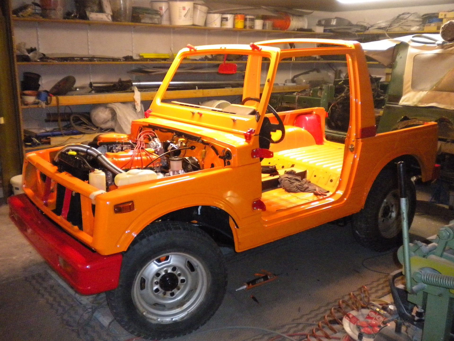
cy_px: 170
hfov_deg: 52.6
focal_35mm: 35
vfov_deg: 40.7
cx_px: 227
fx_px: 459
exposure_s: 1/30
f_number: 3.1
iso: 800
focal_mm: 6.3
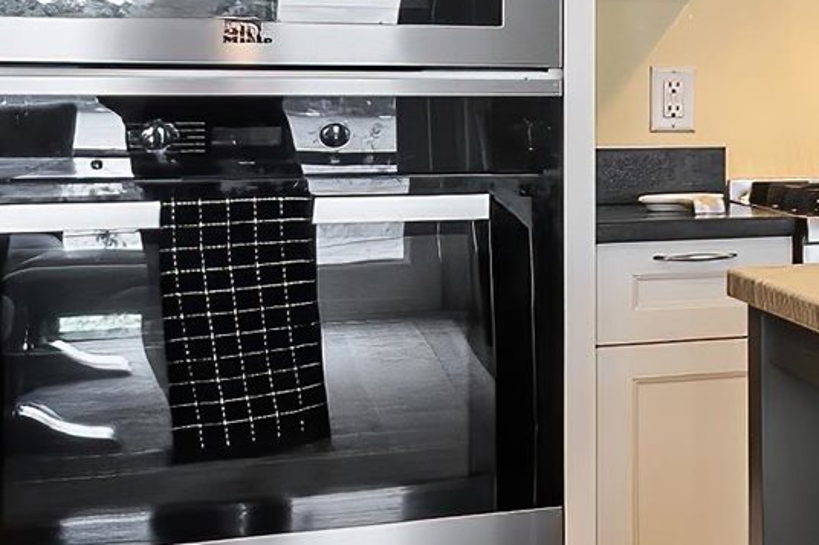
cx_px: 1711
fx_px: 1956
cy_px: 139
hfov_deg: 16.7
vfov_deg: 15.8
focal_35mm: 86
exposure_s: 1/8
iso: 320
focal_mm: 10
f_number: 9
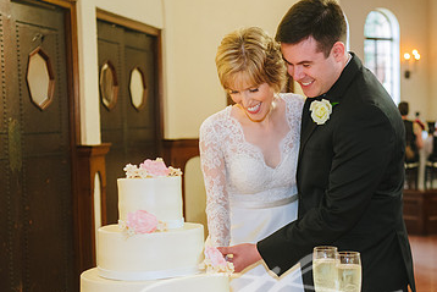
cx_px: 256
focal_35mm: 77
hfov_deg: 26.3
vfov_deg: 17.7
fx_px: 935
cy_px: 183
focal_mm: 46
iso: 640
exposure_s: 1/200
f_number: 2.8
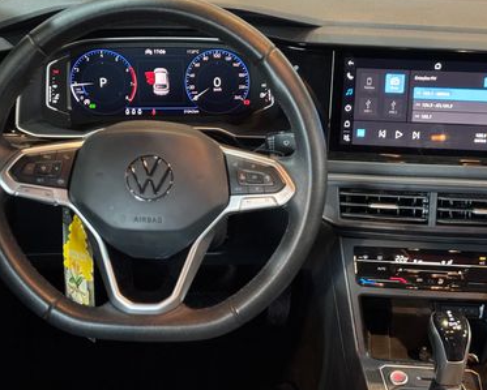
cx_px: 264
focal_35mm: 64
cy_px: 214
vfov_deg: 23.9
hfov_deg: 29.5
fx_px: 923
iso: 640
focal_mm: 5.96
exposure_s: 1/20
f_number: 1.6
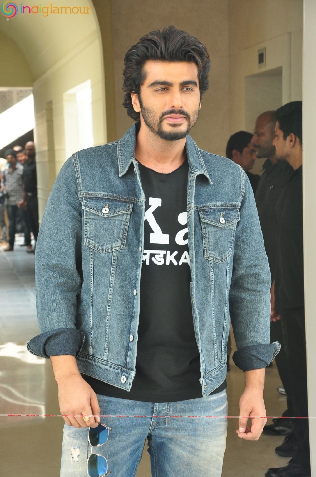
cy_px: 238
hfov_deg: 15.7
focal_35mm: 87
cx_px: 158
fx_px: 1149
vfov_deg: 23.4
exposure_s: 1/125
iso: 500
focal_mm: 58
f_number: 6.3
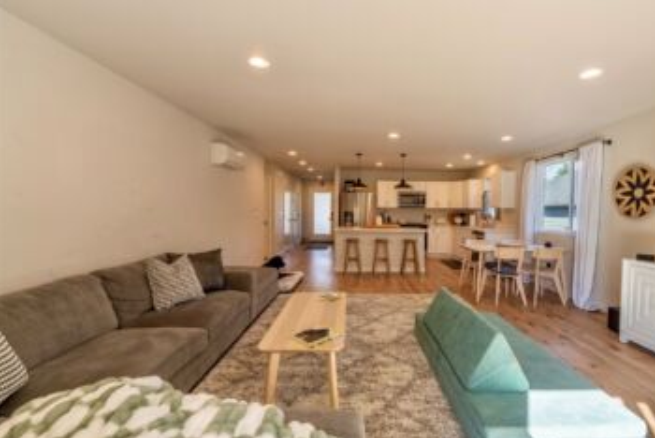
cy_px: 218
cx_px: 367
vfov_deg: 73.9
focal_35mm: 16
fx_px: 291
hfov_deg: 96.2
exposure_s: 1/125
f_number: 11
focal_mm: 14
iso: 320
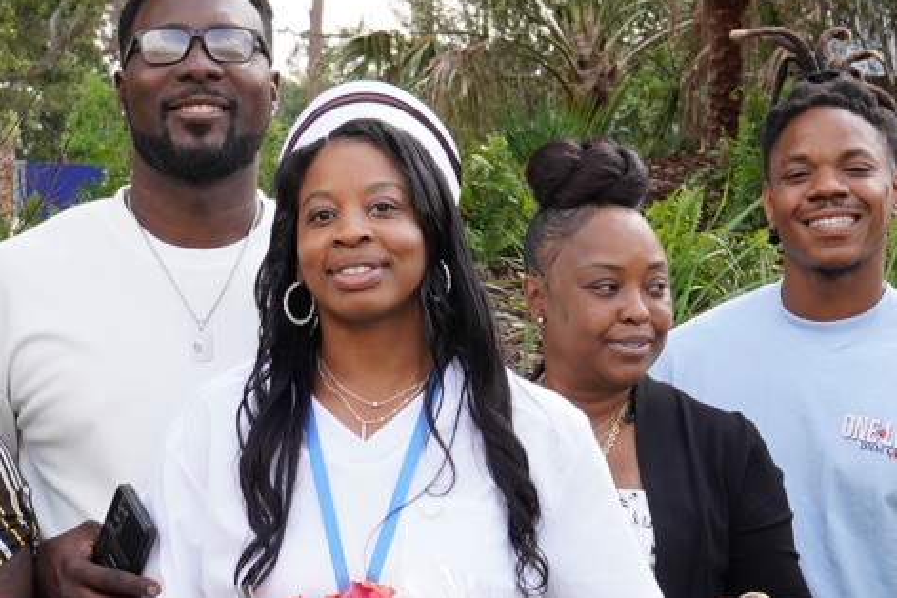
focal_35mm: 158
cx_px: 394
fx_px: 3937
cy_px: 586
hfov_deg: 13.0
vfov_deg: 8.6
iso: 100
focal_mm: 31
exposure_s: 1/100
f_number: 6.3
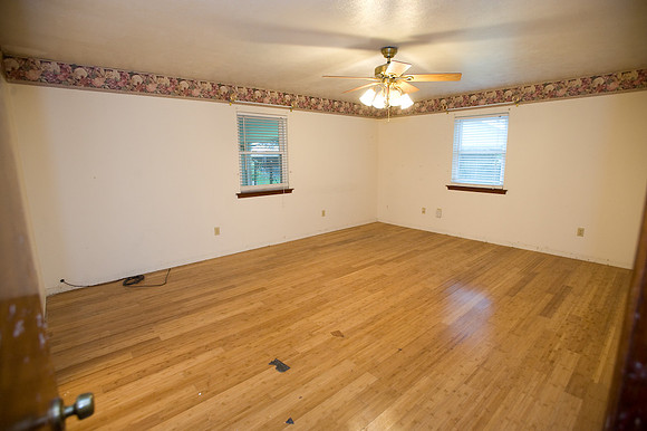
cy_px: 216
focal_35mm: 17
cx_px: 324
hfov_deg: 93.3
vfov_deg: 70.4
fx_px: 305
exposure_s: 1/50
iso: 1250
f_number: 4
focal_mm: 17
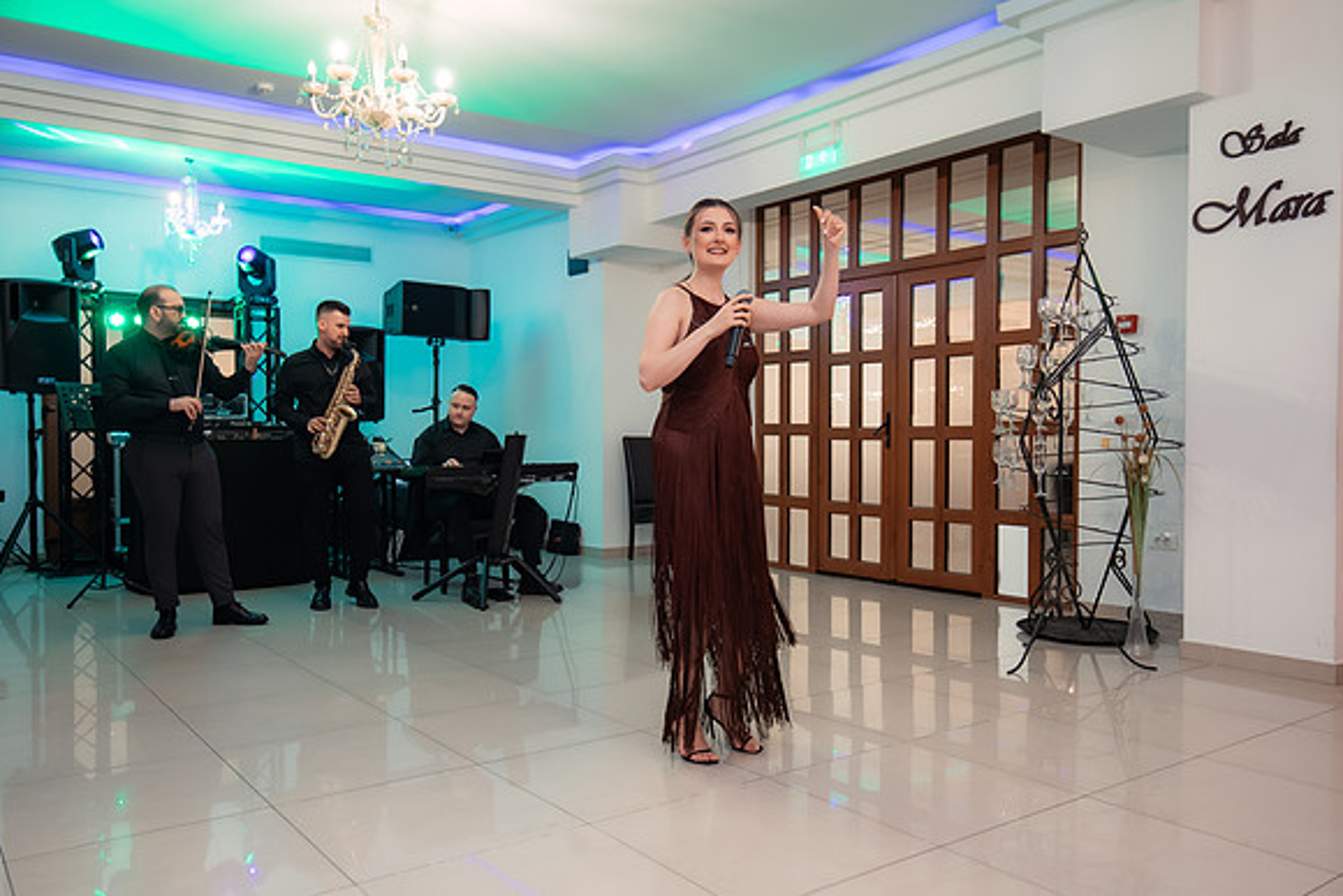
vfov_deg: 46.4
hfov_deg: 65.5
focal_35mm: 28
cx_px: 634
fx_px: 1044
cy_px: 484
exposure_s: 1/200
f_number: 2.8
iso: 1600
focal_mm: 23
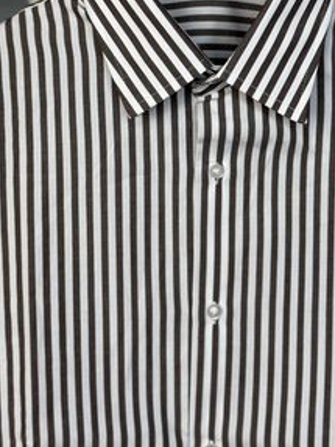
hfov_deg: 21.9
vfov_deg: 28.9
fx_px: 865
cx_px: 206
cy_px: 168
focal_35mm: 67
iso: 50
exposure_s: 1/182
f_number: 1.78
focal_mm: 6.76
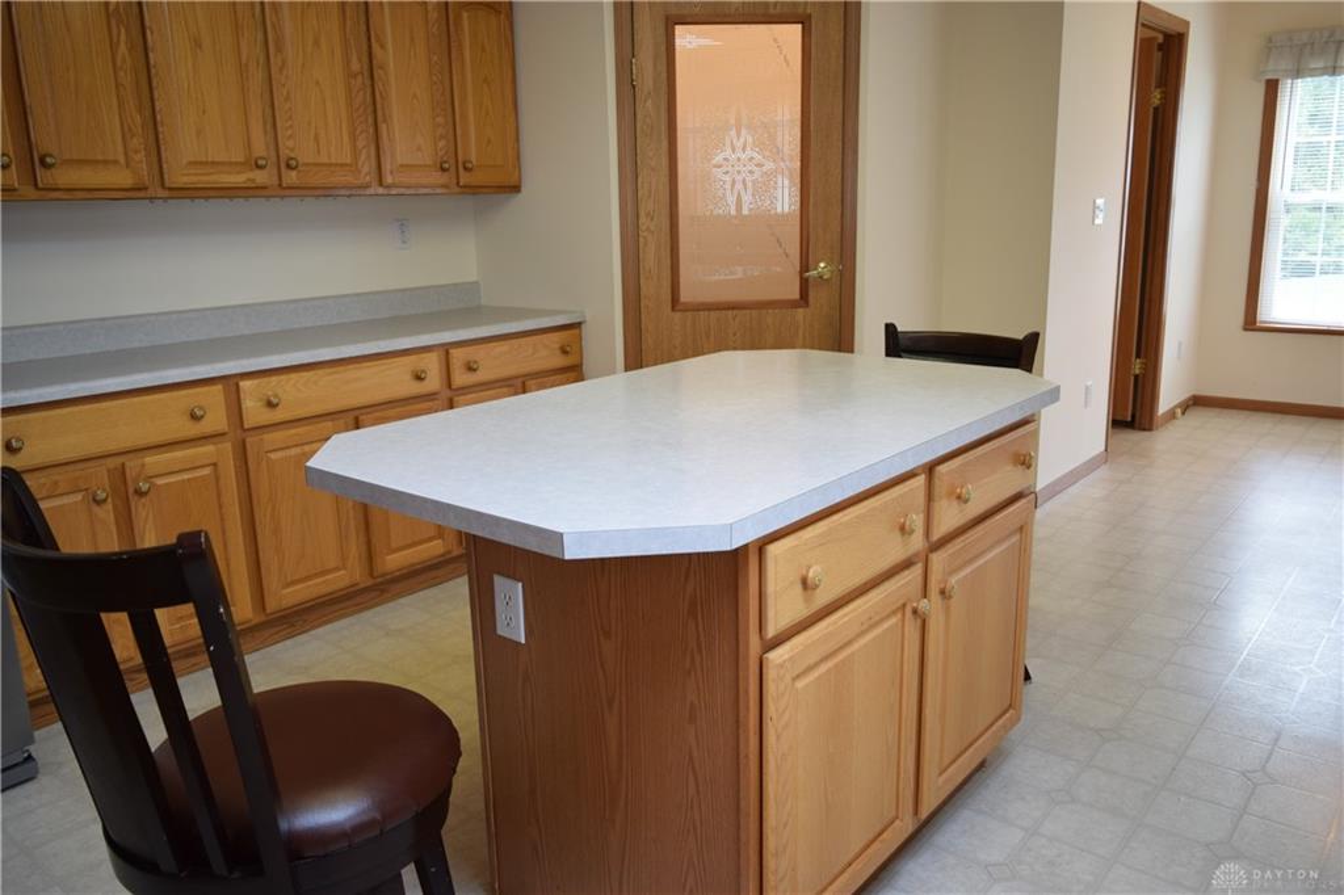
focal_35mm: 27
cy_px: 448
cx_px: 672
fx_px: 1008
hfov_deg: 67.4
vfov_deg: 47.9
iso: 500
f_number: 4
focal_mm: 18
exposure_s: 1/60
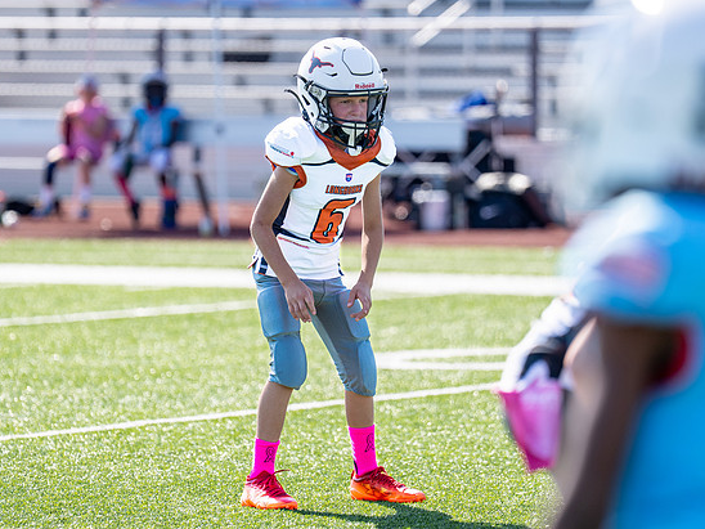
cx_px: 312
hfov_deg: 6.8
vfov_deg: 5.1
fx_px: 5906
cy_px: 229
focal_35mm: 290
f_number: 2.8
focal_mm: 180
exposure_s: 1/1600
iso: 100
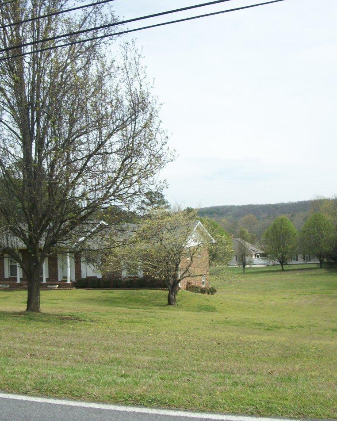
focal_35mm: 42
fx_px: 523
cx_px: 159
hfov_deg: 35.7
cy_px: 210
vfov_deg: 43.8
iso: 80
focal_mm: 5.7
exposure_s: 1/160
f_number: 8.8
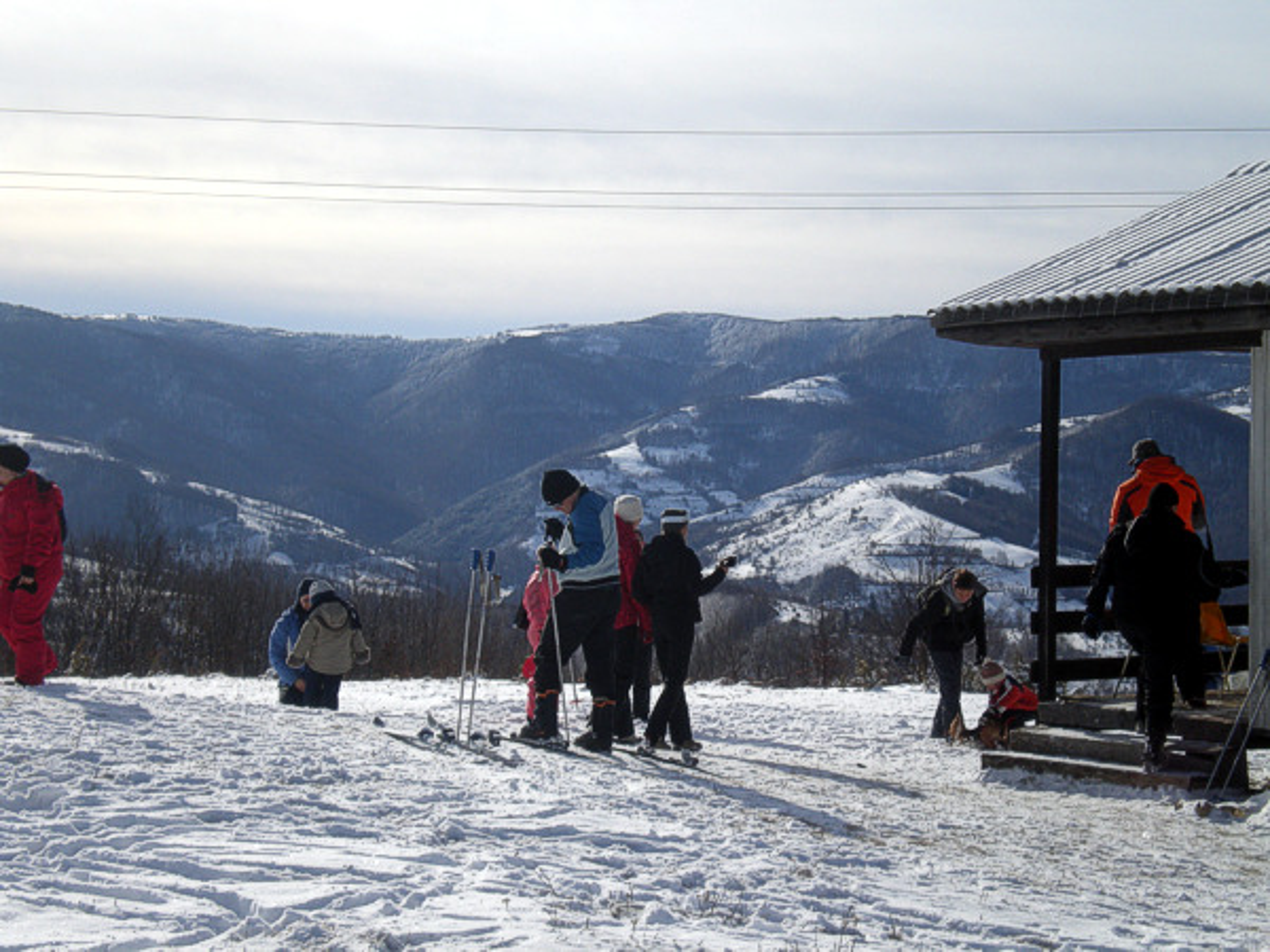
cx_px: 635
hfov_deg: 26.3
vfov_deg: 19.9
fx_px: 2715
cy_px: 476
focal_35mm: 74
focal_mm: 12.3
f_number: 6.5
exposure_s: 1/460
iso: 64
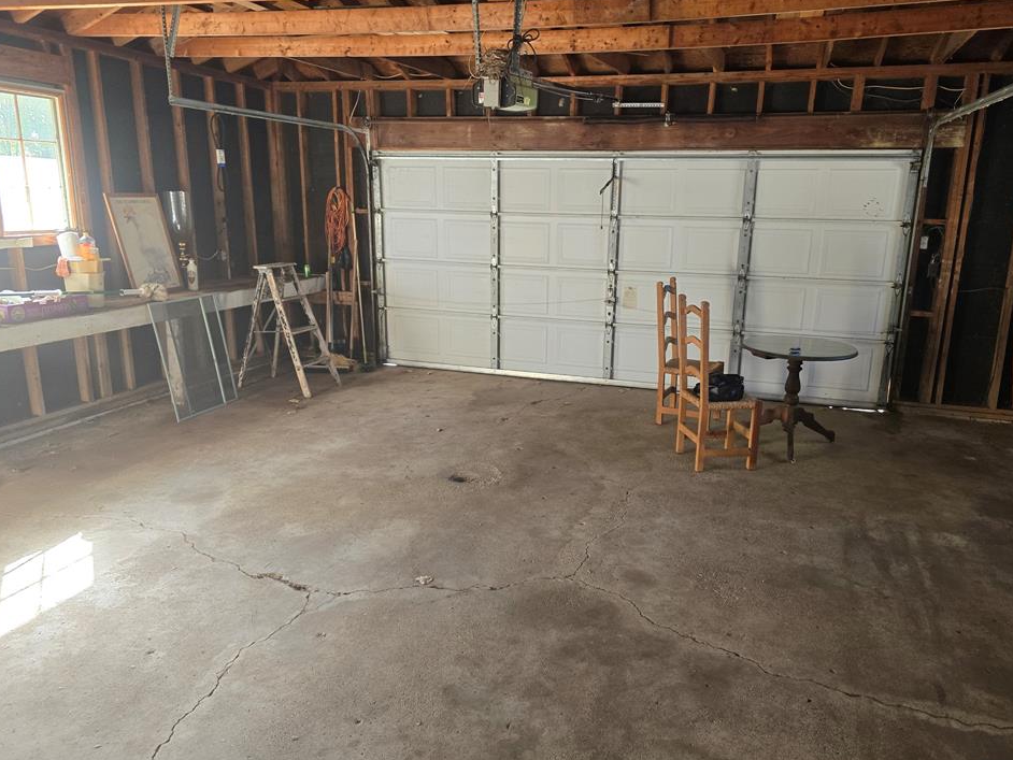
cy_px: 374
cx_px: 541
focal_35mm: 25
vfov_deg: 54.9
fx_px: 732
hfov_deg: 69.3
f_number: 1.7
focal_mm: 6.3
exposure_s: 1/120
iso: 320
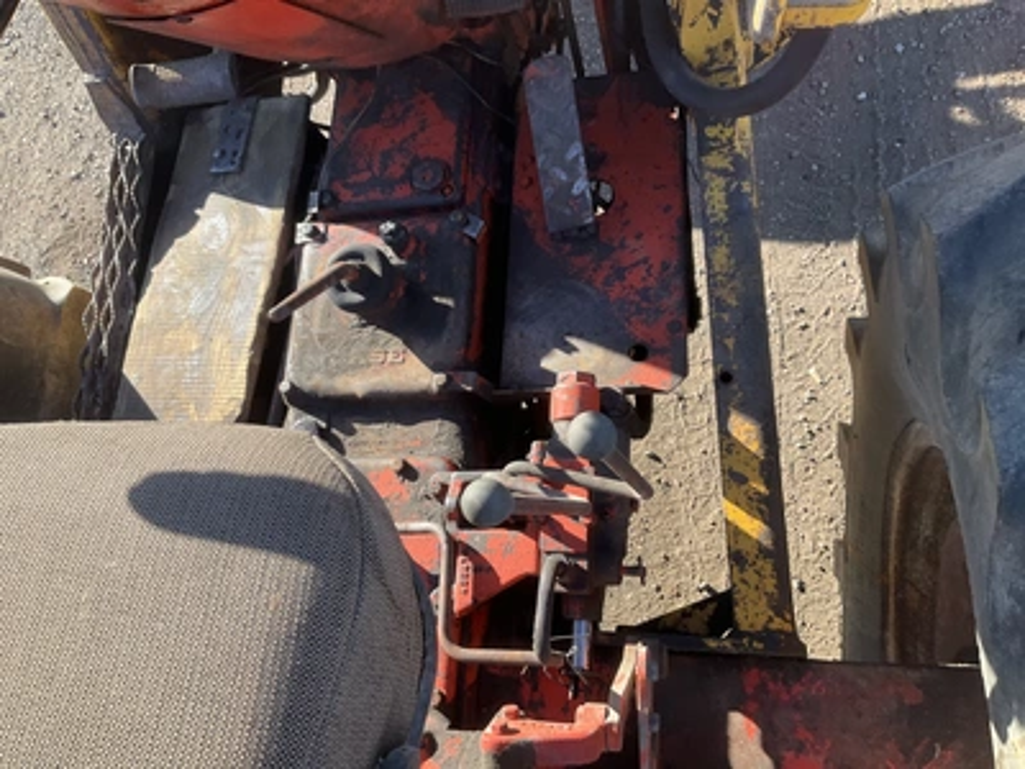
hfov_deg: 61.7
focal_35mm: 29
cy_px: 384
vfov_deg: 48.2
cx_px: 512
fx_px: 859
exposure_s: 1/318
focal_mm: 3
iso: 25
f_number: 1.8
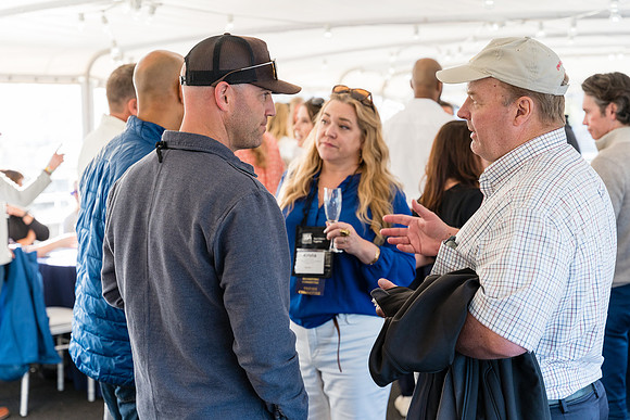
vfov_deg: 22.6
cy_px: 210
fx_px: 1050
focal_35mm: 60
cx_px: 315
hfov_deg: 33.4
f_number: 4
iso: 500
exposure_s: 1/250
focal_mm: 60
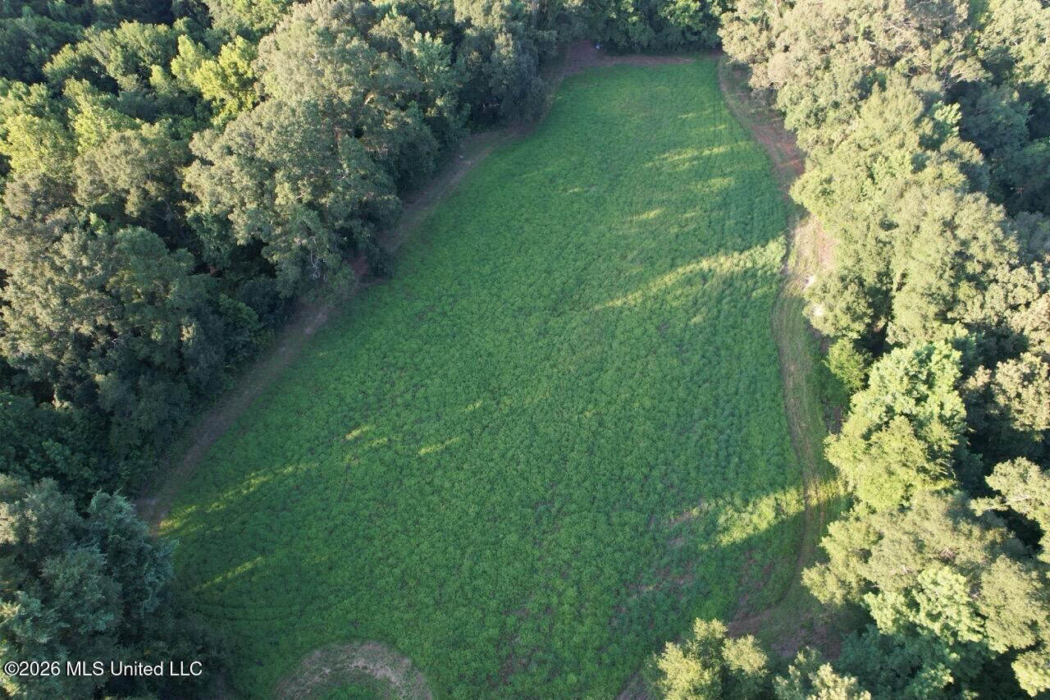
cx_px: 525
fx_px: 642
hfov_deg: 78.6
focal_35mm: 22
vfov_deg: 57.2
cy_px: 350
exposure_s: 1/160
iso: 130
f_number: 2.8
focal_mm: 8.4
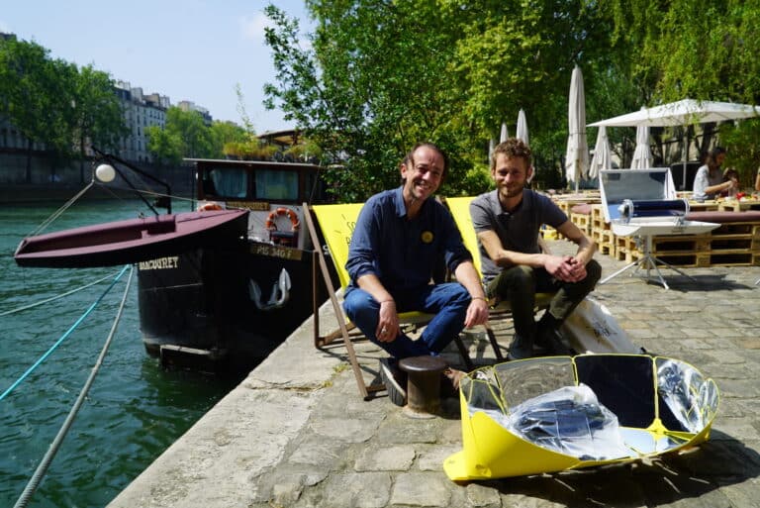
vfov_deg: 49.6
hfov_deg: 69.4
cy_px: 254
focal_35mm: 26
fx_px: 549
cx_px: 380
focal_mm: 26
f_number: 10
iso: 100
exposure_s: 1/160
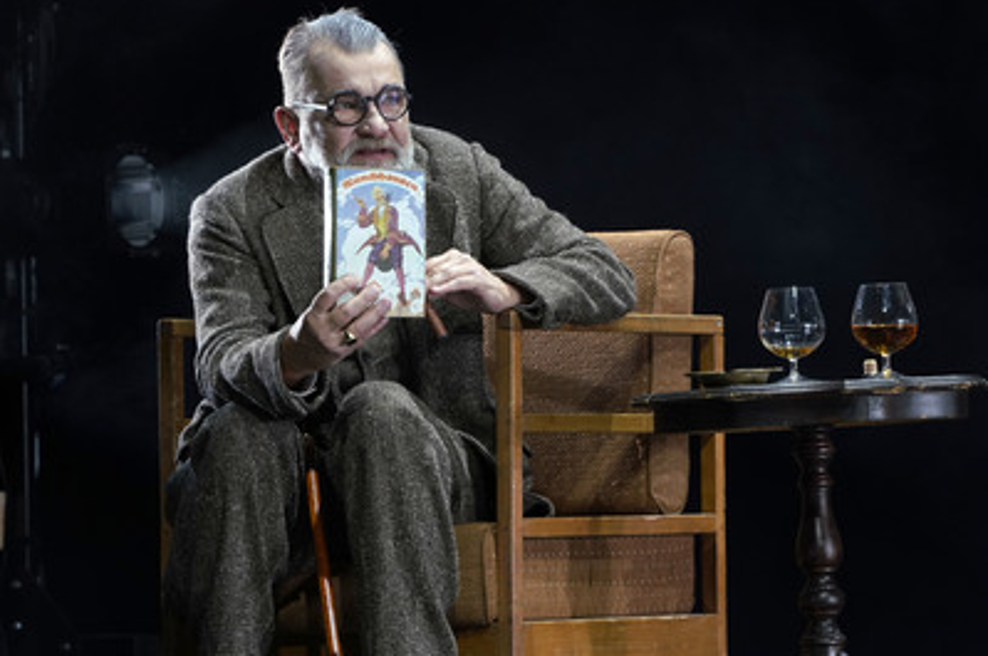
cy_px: 295
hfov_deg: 9.1
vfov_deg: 6.1
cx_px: 457
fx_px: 6195
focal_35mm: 226
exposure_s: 1/125
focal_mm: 200
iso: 1000
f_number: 7.1
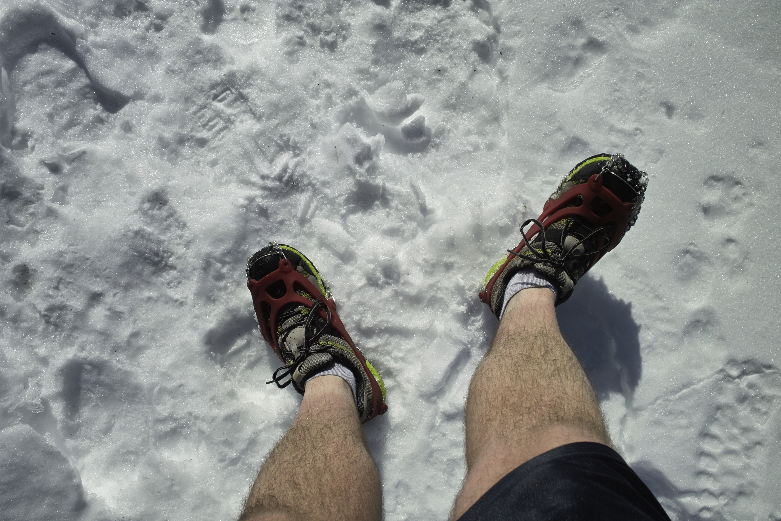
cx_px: 390
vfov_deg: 46.4
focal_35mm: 28
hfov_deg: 65.5
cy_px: 260
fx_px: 607
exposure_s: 1/320
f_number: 11
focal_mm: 16.6
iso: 100
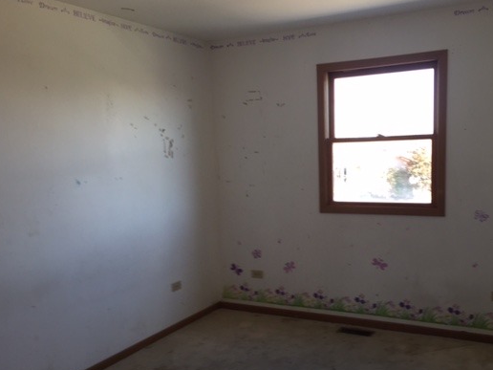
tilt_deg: -5.3
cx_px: 284
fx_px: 513
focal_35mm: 36
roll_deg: +1.5
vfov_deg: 39.6
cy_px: 214
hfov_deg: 51.2
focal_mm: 4.15
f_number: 2.2
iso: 32
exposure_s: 1/60
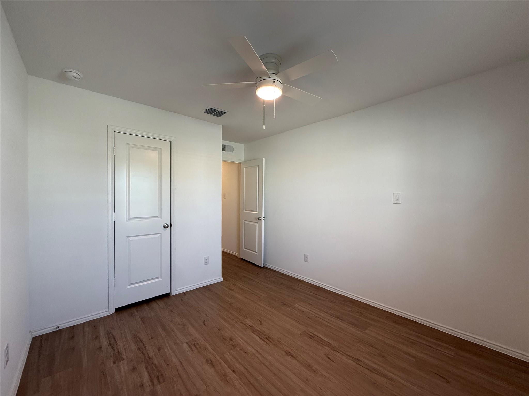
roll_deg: -0.1
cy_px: 198
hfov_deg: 102.1
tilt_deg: -0.8
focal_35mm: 14
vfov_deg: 85.7
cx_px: 264
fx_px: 214
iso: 160
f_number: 2.2
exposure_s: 1/120
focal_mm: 2.22
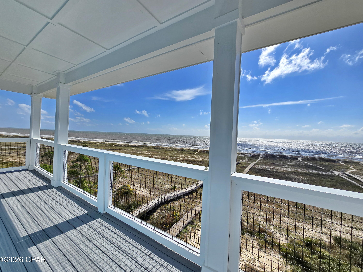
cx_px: 182
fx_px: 136
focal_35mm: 13
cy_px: 136
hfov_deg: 106.2
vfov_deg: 89.9
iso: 50
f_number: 2.2
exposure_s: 1/4873
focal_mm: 2.2
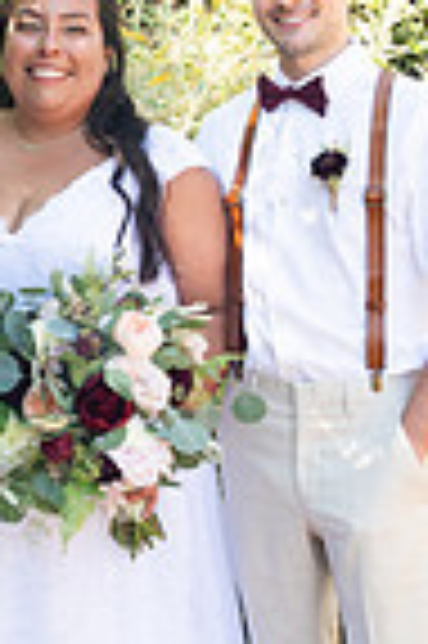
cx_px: -50
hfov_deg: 12.5
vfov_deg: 19.1
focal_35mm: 107
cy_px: 257
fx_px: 1913
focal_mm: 34
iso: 640
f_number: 4.5
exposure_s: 1/320
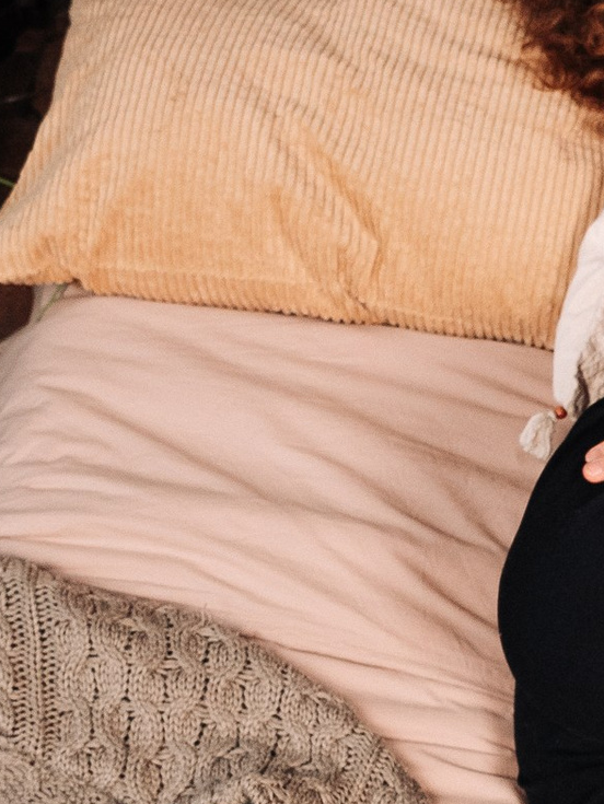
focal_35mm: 126
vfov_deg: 15.6
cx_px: 746
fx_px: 2929
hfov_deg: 11.5
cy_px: 602
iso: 640
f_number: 4
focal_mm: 25.1
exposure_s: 1/200
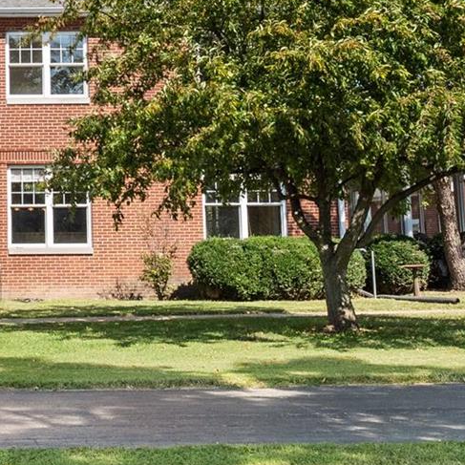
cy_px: 112
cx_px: -169
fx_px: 1018
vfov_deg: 25.4
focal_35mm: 67
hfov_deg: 22.5
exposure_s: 1/320
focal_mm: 12
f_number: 8
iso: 400
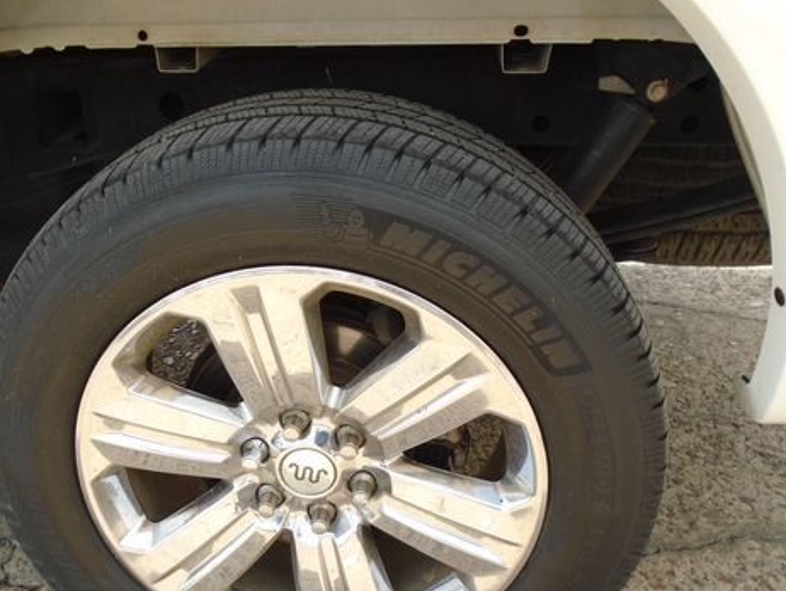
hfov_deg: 51.0
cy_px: 402
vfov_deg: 39.1
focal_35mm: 36
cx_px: 310
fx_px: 818
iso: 100
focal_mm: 4.6
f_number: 8
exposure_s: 1/400
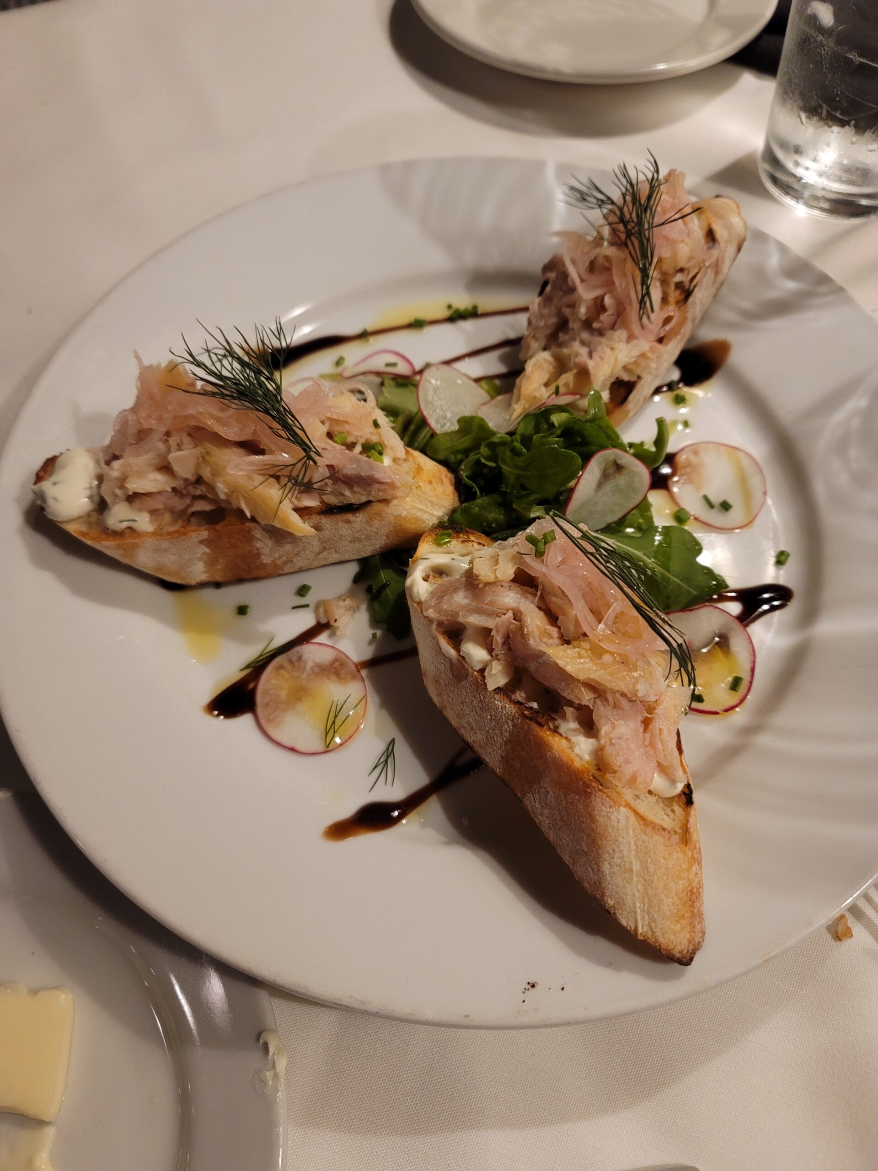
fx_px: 845
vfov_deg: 69.4
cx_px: 439
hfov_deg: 54.9
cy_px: 586
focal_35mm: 25
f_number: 1.8
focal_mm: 7
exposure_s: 1/30
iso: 640
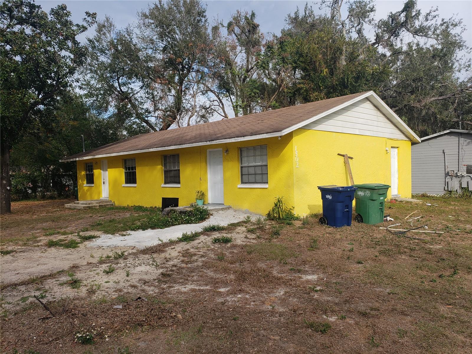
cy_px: 177
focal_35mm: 26
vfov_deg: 53.1
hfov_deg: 67.3
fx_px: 355
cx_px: 236
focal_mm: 4.3
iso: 50
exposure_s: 1/922
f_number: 2.4
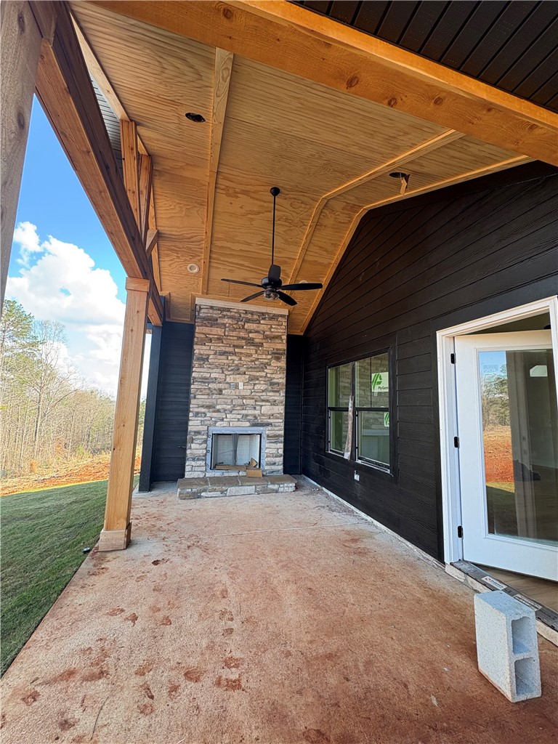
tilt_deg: +8.1
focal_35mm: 14
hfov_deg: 85.7
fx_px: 301
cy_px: 372
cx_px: 279
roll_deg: -1.6
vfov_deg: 102.1
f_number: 2.2
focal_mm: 2.22
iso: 64
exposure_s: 1/99
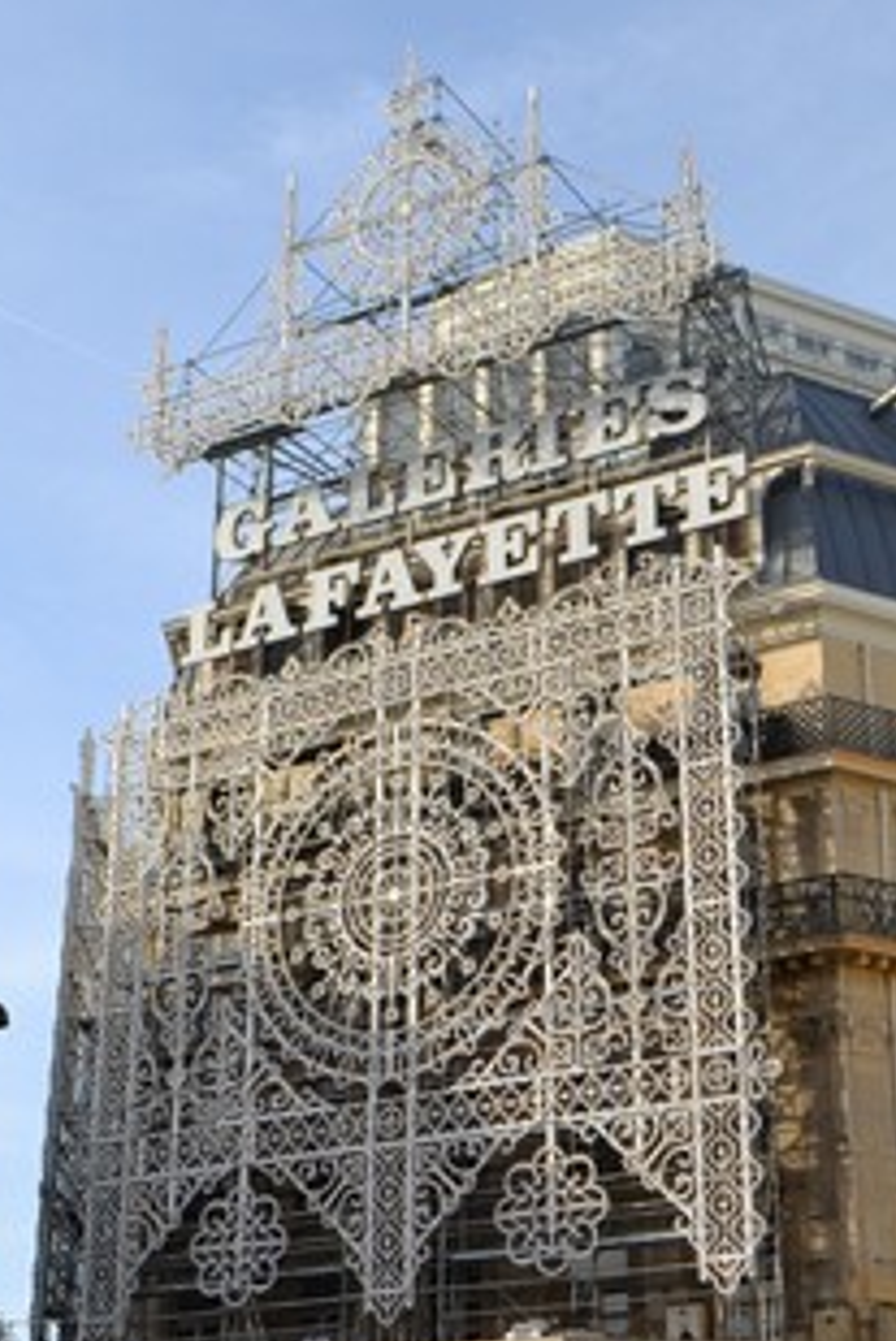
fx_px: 2163
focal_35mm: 58
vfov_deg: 34.4
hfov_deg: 23.4
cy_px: 761
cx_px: 385
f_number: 7.1
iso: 100
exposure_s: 1/200
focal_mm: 20
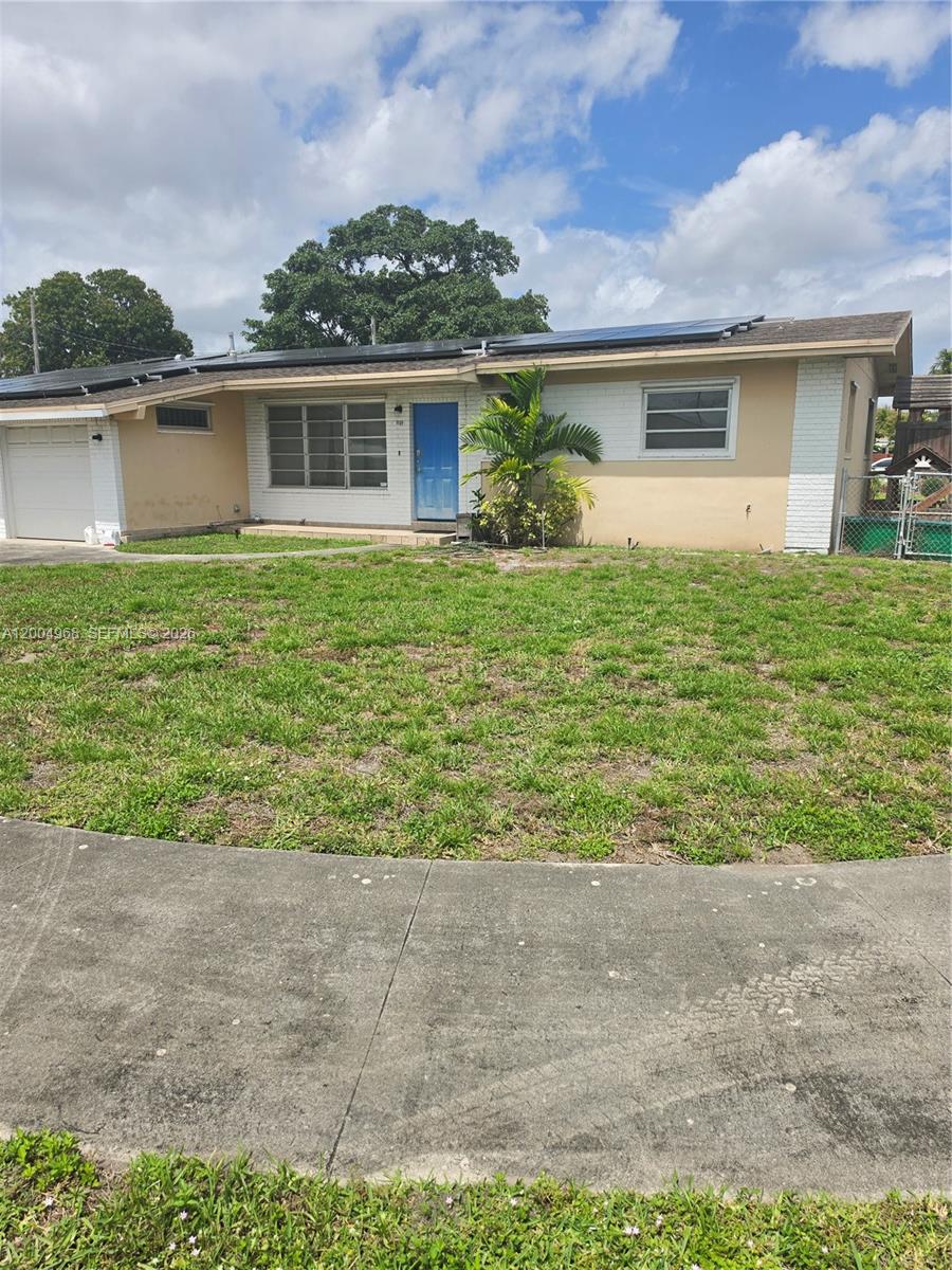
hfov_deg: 58.9
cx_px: 476
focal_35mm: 23
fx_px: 843
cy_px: 635
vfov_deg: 73.9
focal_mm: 6.5
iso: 64
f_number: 1.4
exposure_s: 1/7939
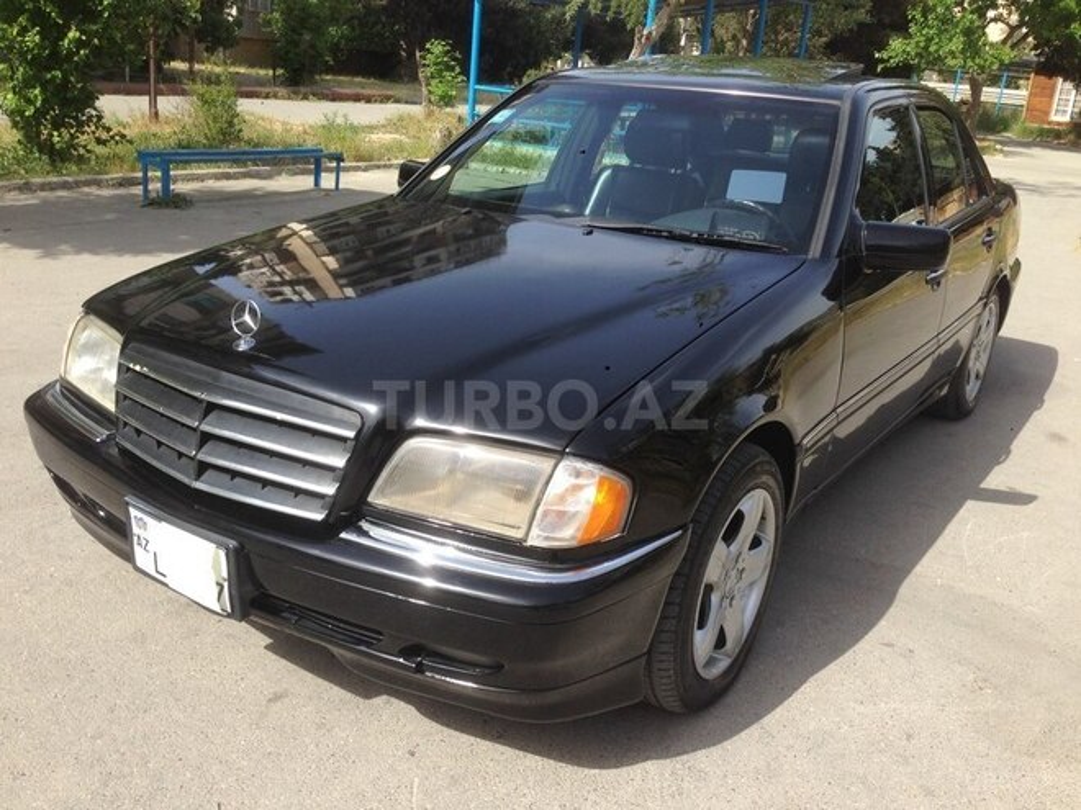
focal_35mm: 33
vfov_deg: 42.9
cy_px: 405
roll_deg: -3.8
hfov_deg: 55.4
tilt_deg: -18.6
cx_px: 540
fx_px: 1031
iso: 50
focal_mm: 4.12
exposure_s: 1/968
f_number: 2.4
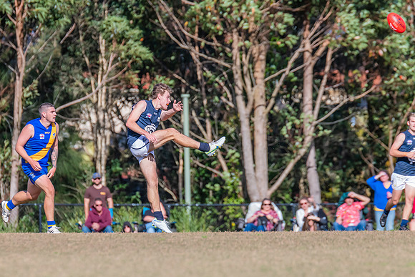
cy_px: 165
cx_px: 169
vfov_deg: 2.7
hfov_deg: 4.1
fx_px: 5832
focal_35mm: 506
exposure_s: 1/2000
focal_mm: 420
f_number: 7.1
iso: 800
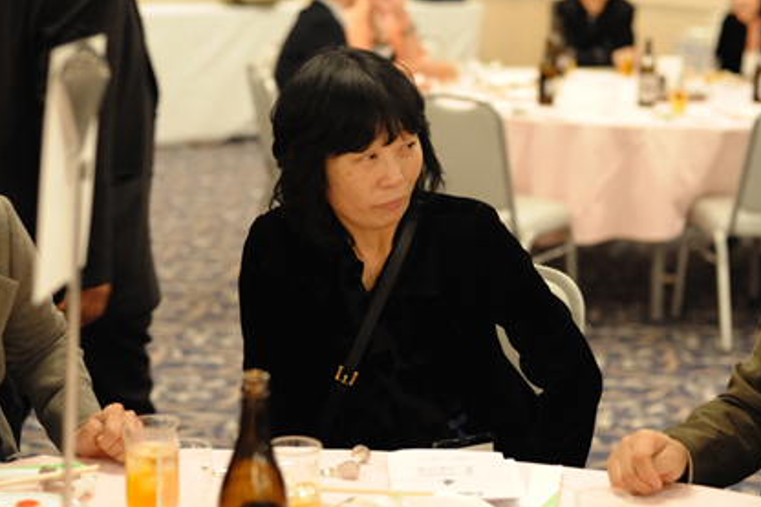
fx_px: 1627
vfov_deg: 17.7
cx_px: 417
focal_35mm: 77
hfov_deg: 26.3
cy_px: 212
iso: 2000
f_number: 2.8
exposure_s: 1/100
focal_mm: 50
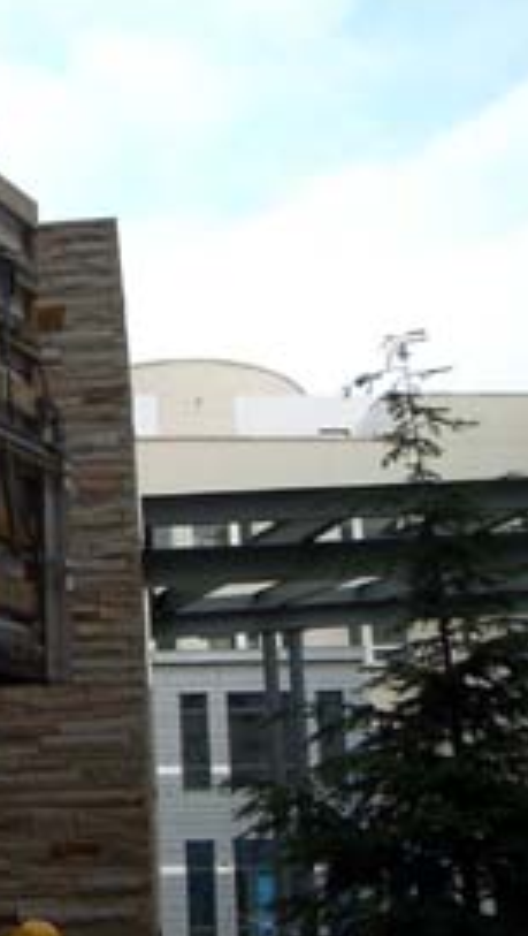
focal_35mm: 61
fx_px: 1514
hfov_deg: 18.6
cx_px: -128
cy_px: 473
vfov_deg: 34.3
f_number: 4.3
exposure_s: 1/200
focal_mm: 6.2
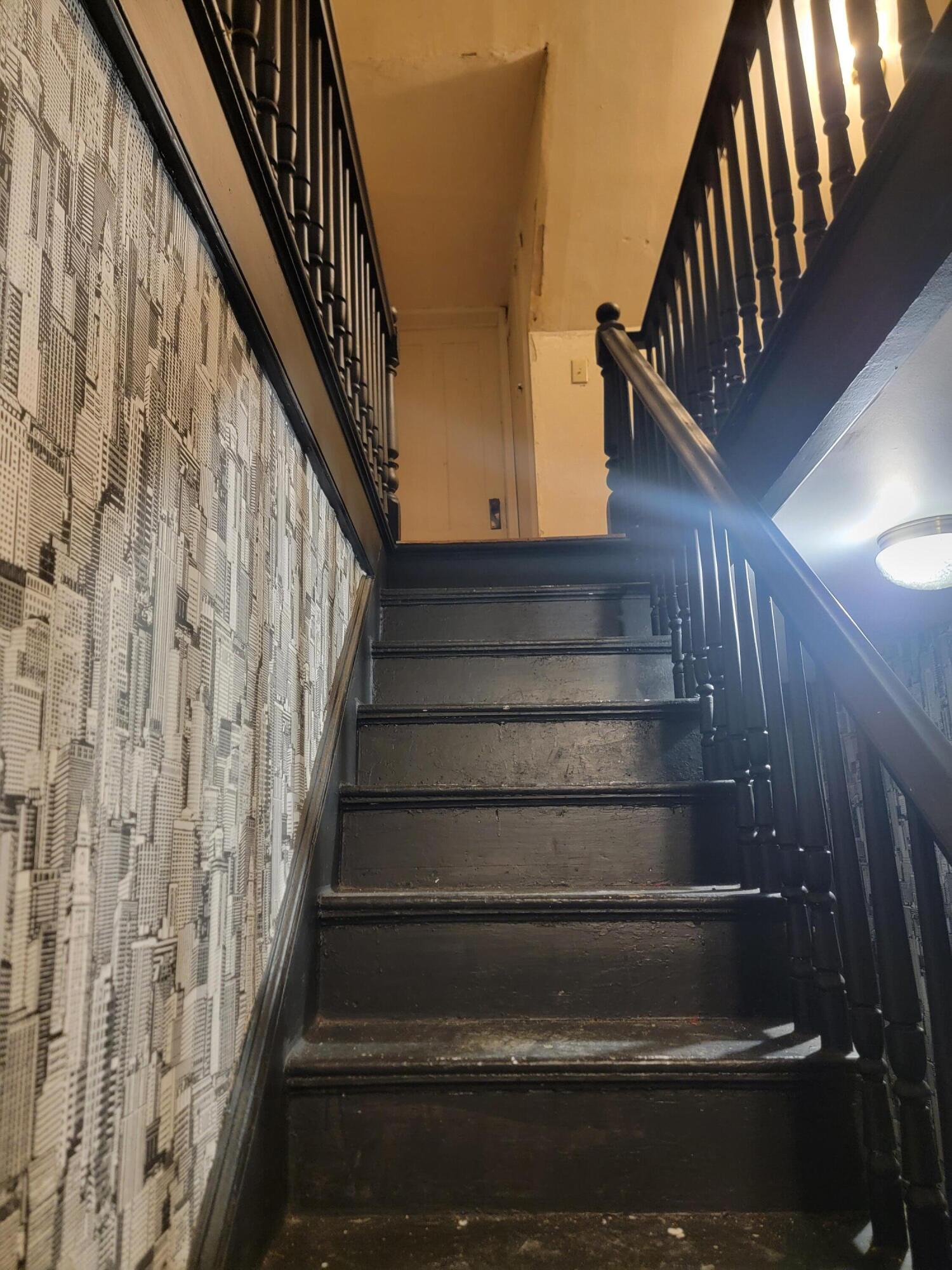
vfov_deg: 71.6
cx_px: 476
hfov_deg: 56.8
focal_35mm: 24
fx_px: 880
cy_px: 635
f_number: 1.8
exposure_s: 1/40
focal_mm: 6.7
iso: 640
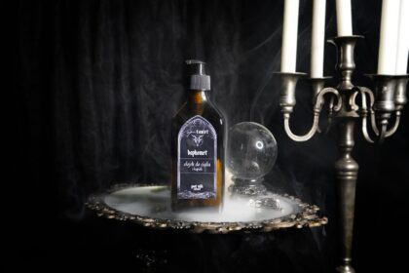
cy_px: 136
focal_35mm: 33
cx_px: 204
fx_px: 375
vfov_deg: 40.0
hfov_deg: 57.2
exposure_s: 1/30
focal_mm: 22
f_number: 4
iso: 6400
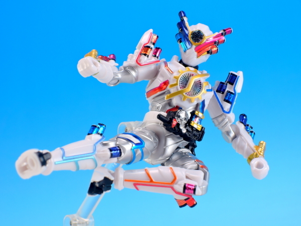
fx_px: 1043
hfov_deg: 16.4
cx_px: 150
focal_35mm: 120
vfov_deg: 12.3
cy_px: 113
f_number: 7.1
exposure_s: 1/1.6
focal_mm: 25.5
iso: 80
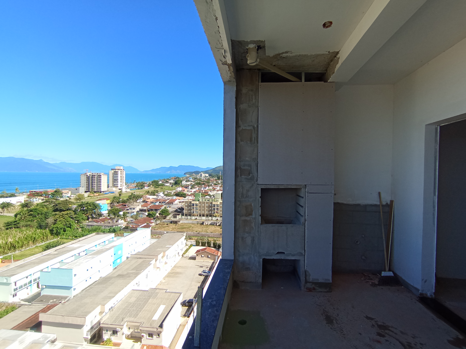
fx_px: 215
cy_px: 174
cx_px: 233
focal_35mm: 16
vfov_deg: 78.1
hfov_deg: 94.5
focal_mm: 1.65
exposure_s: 1/881
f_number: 2.2
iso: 51
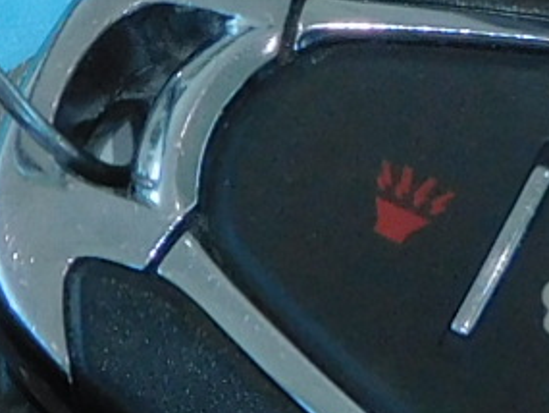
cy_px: 44
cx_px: -366
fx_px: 13280
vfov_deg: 1.8
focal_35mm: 837
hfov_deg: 2.4
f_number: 4.8
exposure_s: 1/60
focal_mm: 18.8
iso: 140
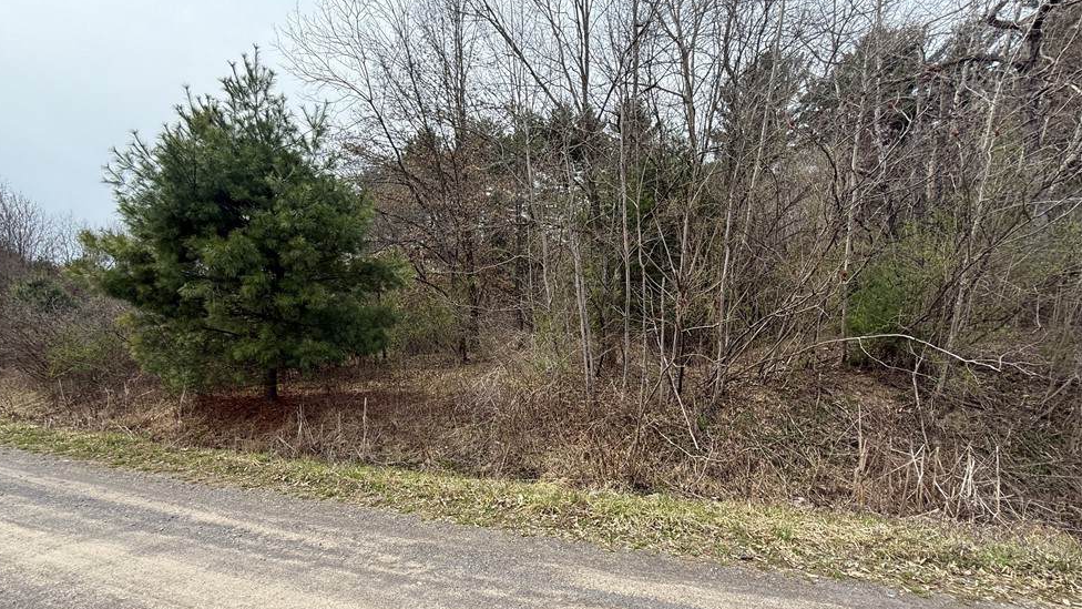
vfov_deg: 66.6
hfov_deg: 99.3
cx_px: 516
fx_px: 459
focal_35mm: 16
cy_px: 359
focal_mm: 2.22
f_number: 2.2
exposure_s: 1/679
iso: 64
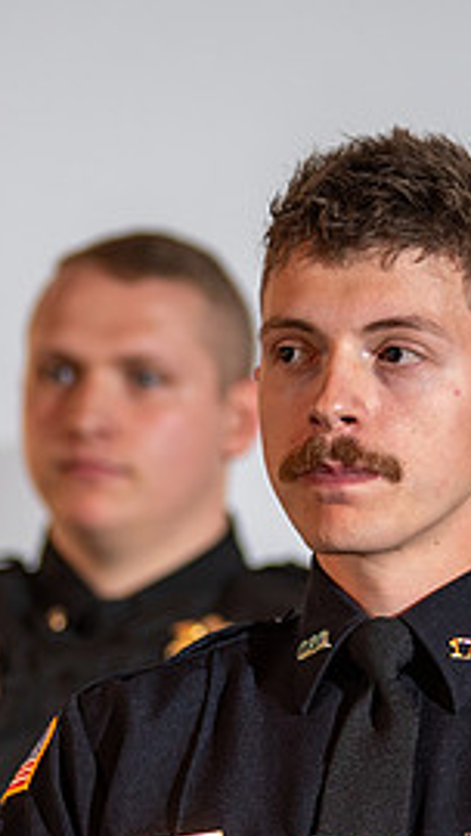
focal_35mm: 281
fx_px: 6235
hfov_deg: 4.3
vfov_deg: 7.7
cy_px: 509
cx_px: 223
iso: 640
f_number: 2.8
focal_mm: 125
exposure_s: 1/160
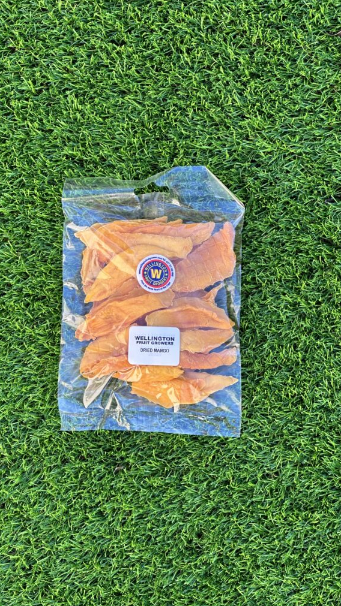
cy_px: 303
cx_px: 161
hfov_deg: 14.2
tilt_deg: -85.7
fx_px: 1368
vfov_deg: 25.0
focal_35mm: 85
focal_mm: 9
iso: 64
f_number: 2.8
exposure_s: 1/99
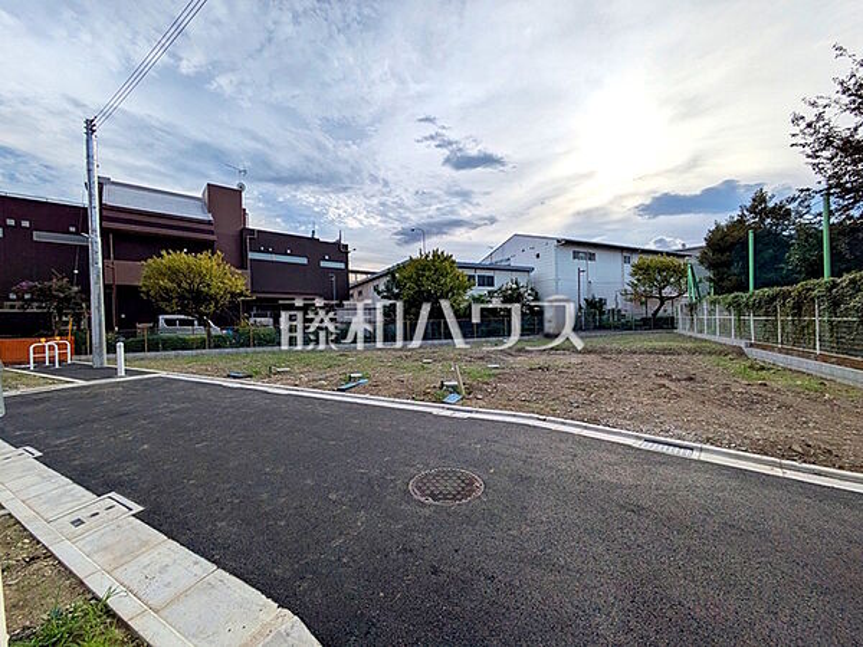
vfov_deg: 85.7
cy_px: 324
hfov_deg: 102.1
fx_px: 349
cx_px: 432
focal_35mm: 14
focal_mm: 1.83
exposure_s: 1/2915
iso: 32
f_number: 2.2
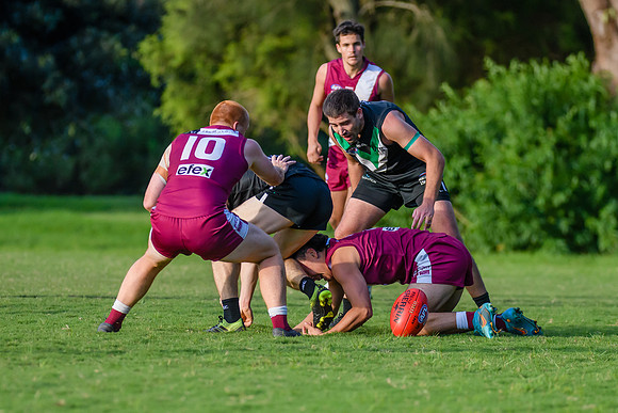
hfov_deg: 5.9
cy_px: 212
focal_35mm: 347
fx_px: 5960
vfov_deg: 4.0
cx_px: 299
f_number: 2.8
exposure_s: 1/2500
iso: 1000
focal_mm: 170
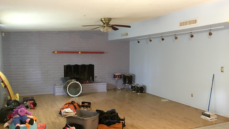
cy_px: 71
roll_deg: +1.4
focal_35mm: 32
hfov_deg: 61.0
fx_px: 194
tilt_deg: -4.3
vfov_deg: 36.6
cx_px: 113
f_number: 2.2
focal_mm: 4.15
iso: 400
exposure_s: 1/15
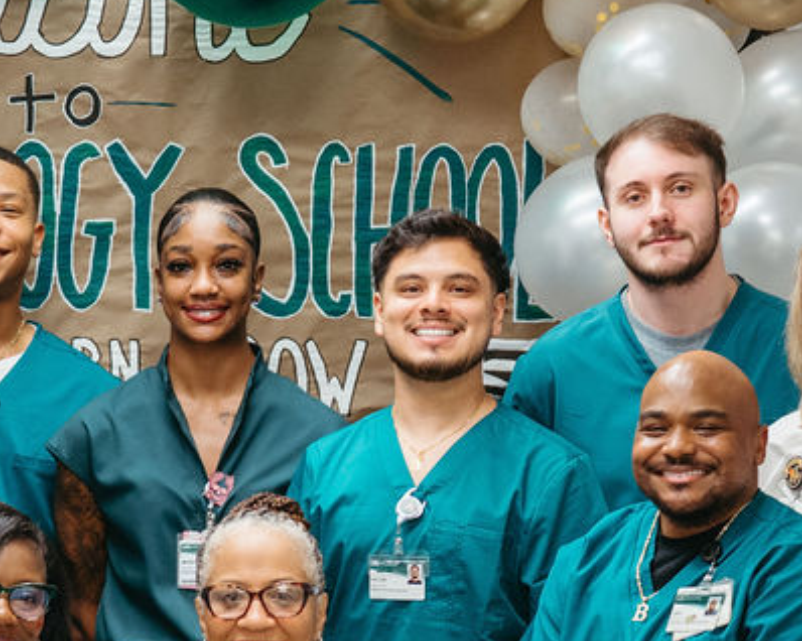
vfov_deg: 8.4
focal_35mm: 184
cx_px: 285
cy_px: 448
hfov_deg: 10.5
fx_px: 4365
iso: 1000
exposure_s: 1/200
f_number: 2.8
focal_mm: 70
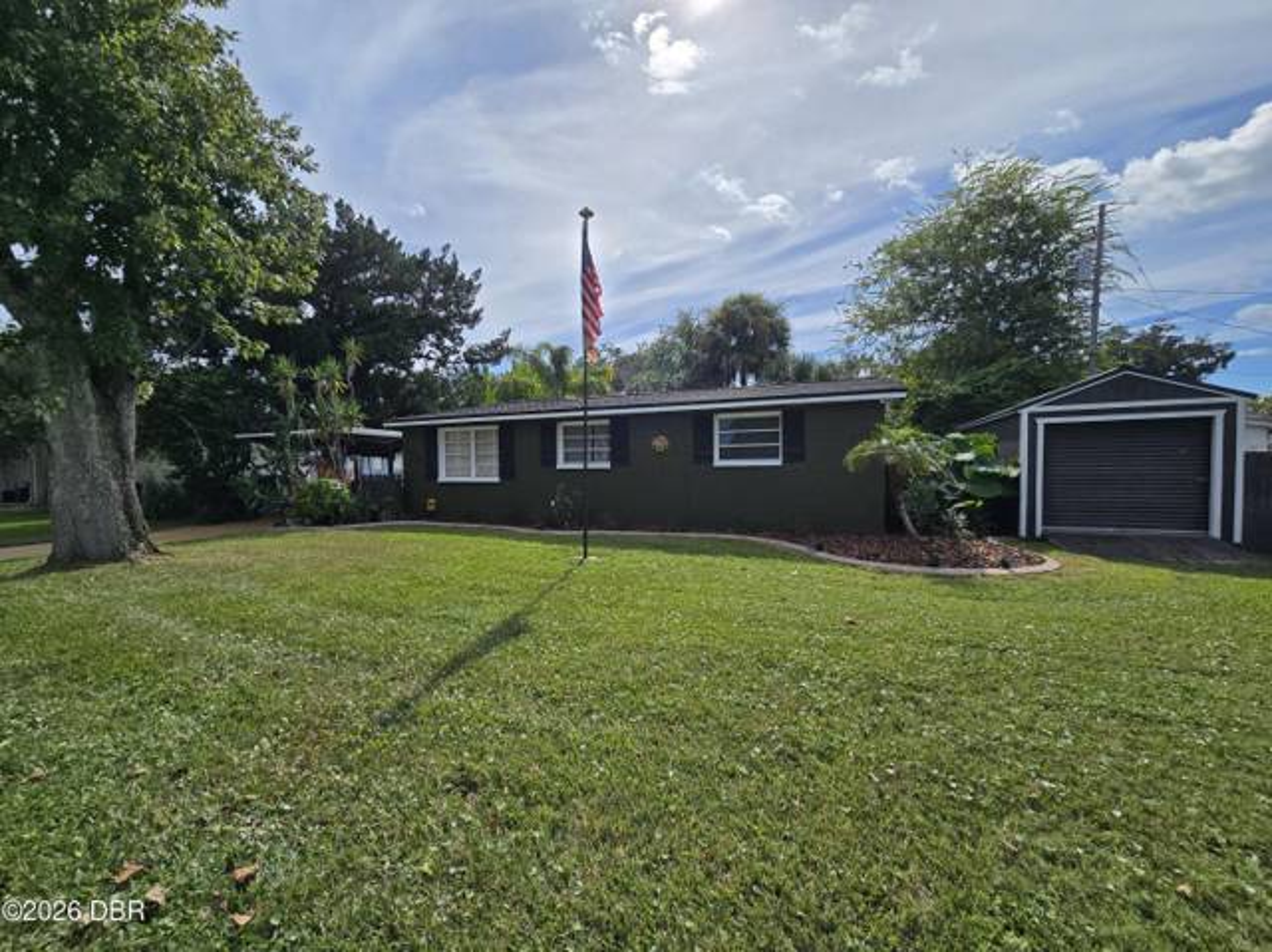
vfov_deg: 89.8
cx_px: 636
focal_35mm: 13
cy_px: 476
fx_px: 477
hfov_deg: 106.2
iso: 50
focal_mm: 2.2
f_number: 2.2
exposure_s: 1/5048
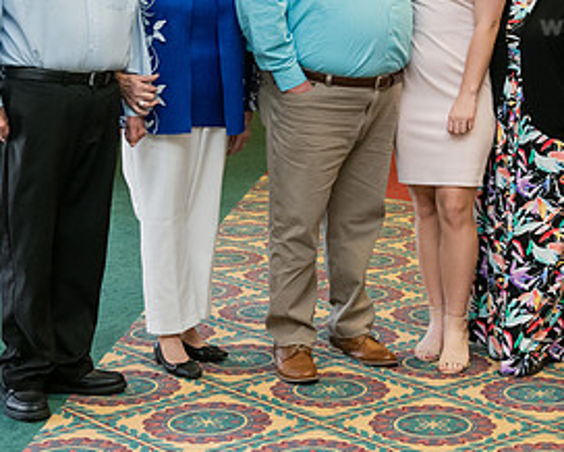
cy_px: 69
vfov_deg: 16.9
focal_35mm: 90
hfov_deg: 21.0
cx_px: 446
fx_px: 1503
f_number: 4.5
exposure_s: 1/200
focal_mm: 45
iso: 1600
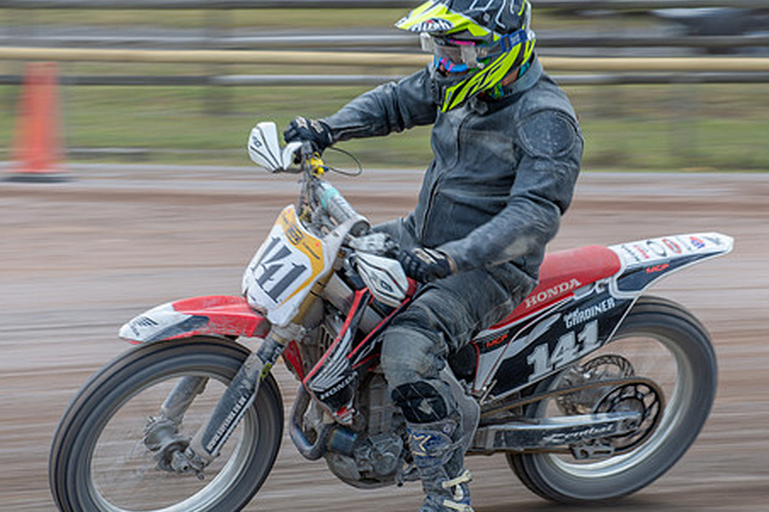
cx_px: 399
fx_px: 3544
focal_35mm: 166
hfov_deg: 12.4
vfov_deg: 8.3
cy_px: 298
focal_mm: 70
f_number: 5.6
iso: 160
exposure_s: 1/200
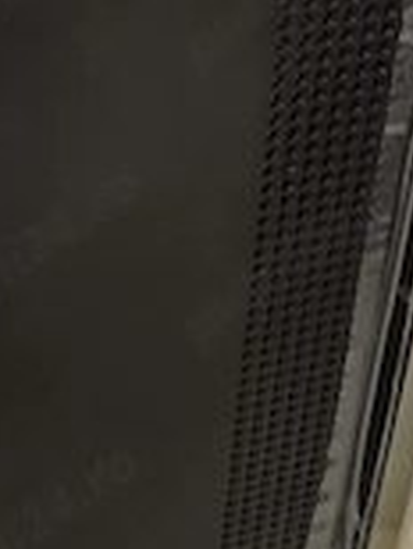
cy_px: 21
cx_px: 93
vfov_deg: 26.5
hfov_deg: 20.9
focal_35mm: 70
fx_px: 1110
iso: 3070
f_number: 1.9
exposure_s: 1/20
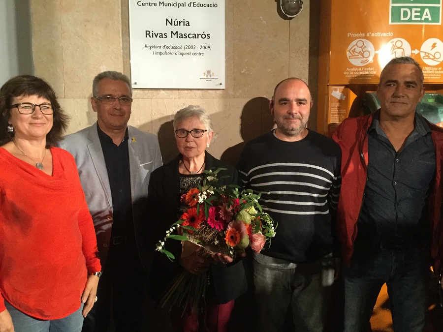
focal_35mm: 31
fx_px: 397
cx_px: 222
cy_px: 166
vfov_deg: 45.4
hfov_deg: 58.4
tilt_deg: -8.5
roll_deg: -1.2
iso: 200
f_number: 2.4
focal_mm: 3.3
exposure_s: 1/25
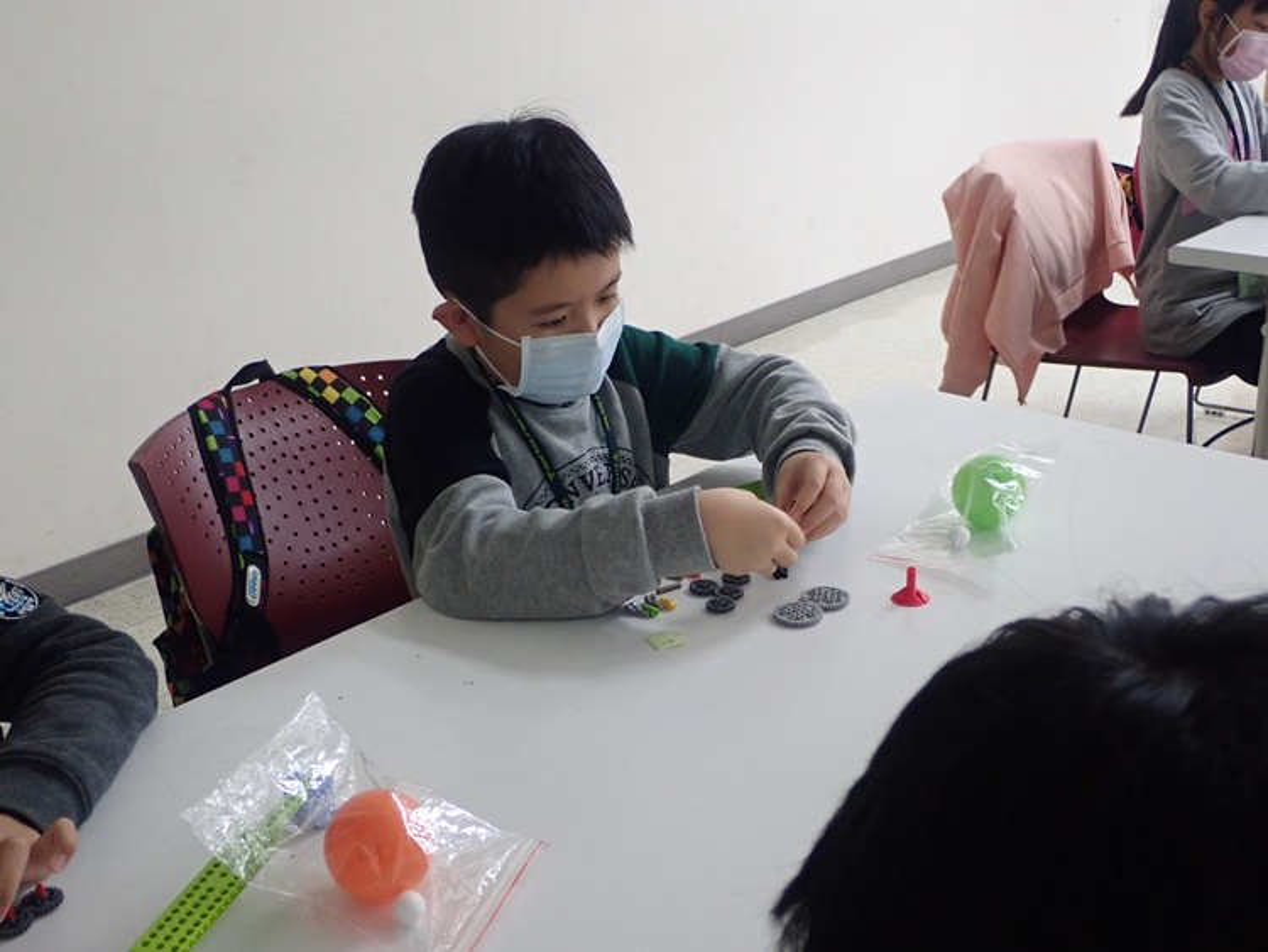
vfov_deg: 33.6
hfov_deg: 43.8
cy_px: 476
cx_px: 634
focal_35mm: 43
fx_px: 1576
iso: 400
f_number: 2.9
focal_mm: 7.86
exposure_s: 1/40
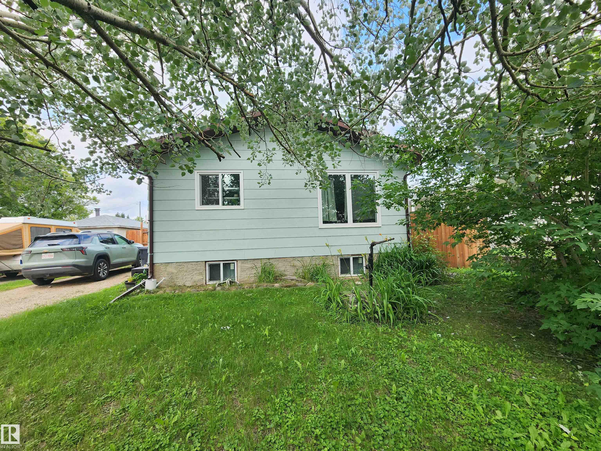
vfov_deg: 89.9
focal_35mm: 13
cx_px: 300
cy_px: 226
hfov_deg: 106.2
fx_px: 226
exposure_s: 1/423
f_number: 2.2
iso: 50
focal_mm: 2.2
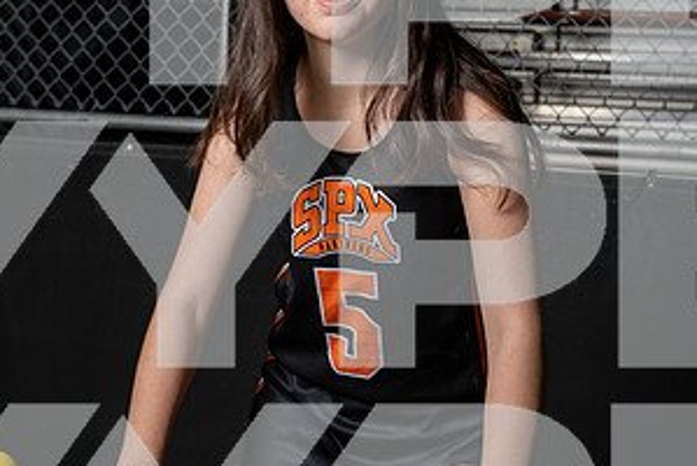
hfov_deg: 31.3
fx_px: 1240
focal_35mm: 64
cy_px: 246
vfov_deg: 21.3
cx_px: 294
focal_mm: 33
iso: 125
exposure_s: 1/250
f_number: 4
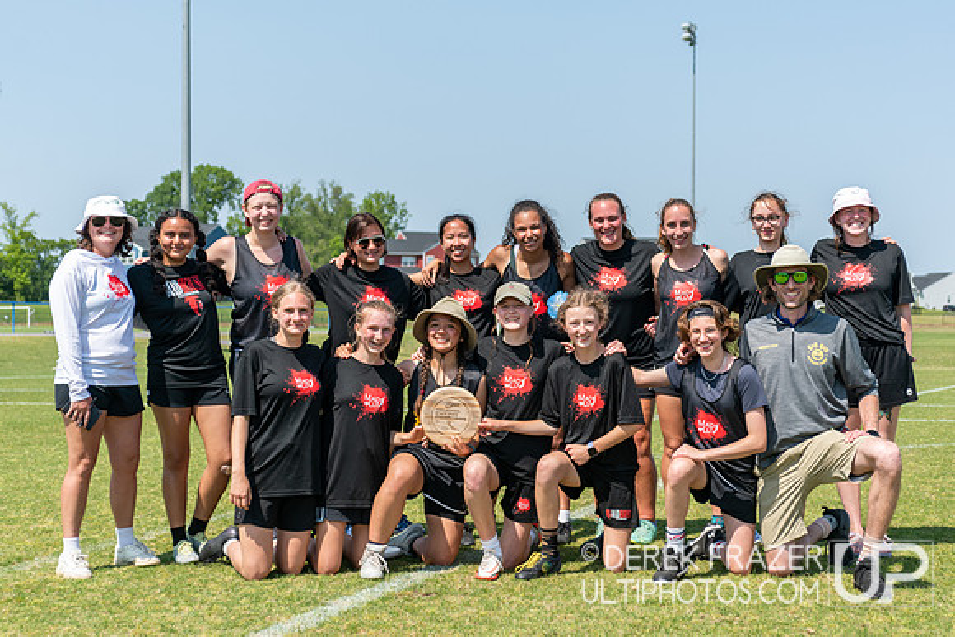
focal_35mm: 67
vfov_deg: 20.3
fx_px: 1779
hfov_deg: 30.1
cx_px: 488
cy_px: 297
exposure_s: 1/1000
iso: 160
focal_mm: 55
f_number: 4.5
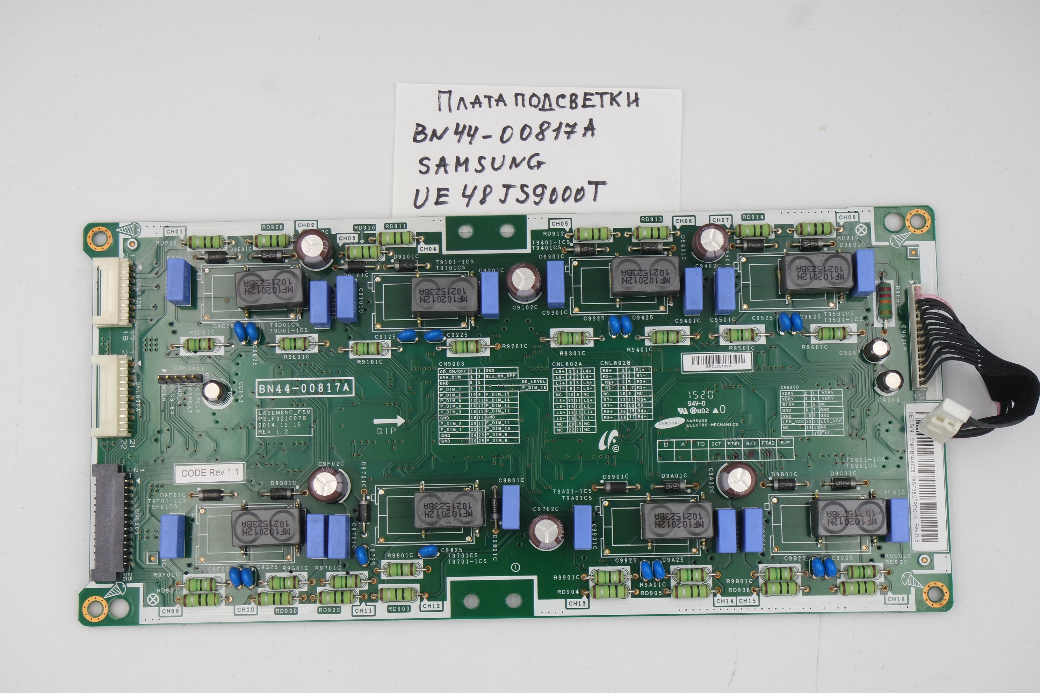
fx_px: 1704
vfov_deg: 23.0
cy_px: 346
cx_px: 520
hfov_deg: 33.9
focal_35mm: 59
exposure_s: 1/125
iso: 200
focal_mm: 22
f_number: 5
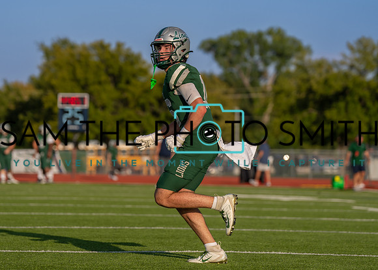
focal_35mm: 157
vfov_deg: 9.2
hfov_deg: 12.8
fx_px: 1685
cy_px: 107
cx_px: 174
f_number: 2.8
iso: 100
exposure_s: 1/2500
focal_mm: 118
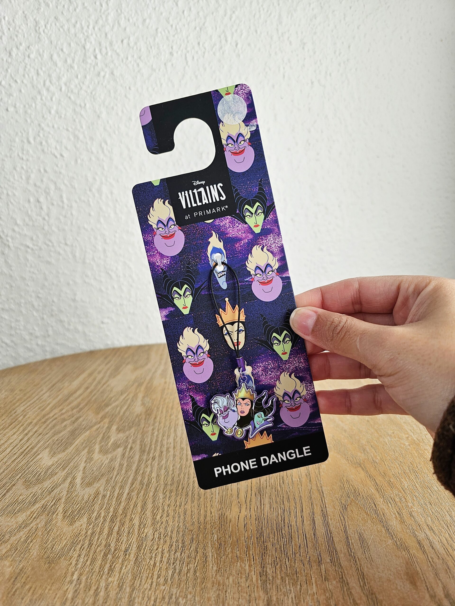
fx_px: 403
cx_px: 228
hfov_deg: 58.9
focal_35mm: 23
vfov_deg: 73.9
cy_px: 303
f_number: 1.7
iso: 16
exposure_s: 1/180
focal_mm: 6.3
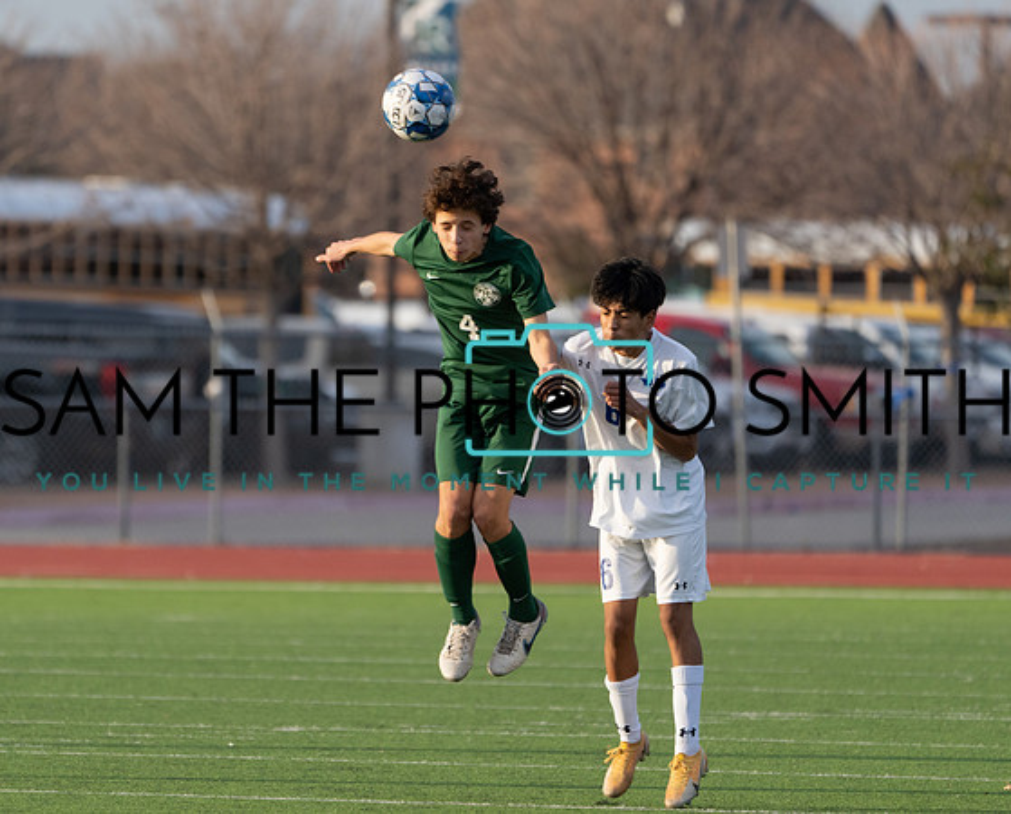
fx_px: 17406
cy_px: 448
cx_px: 386
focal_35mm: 580
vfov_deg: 2.7
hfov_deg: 3.3
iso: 640
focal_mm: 400
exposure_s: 1/1250
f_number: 5.6
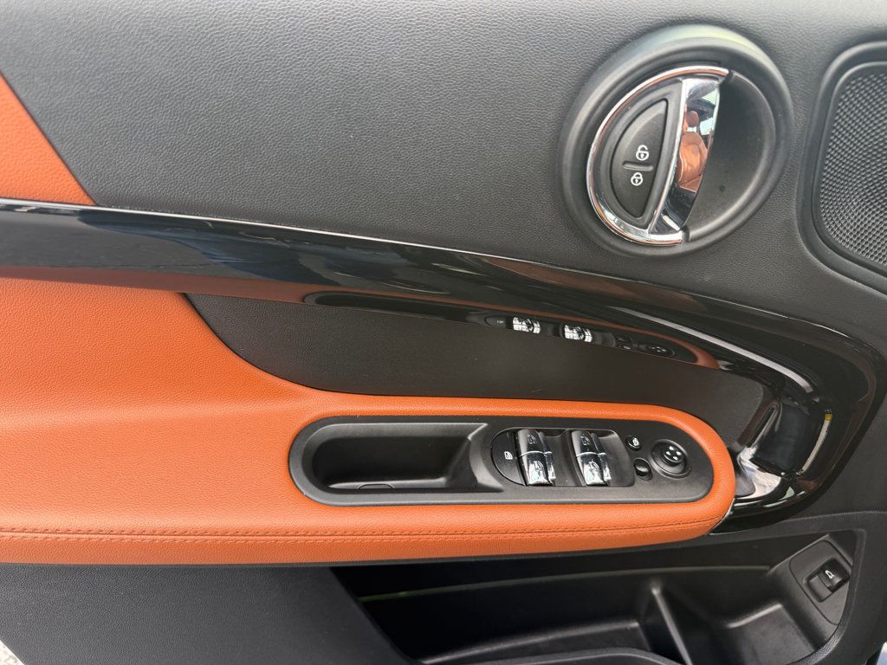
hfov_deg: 71.6
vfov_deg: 56.8
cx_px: 444
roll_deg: +1.2
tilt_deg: -35.1
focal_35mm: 24
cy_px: 332
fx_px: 615
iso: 125
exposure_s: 1/163
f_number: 1.78
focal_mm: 6.76
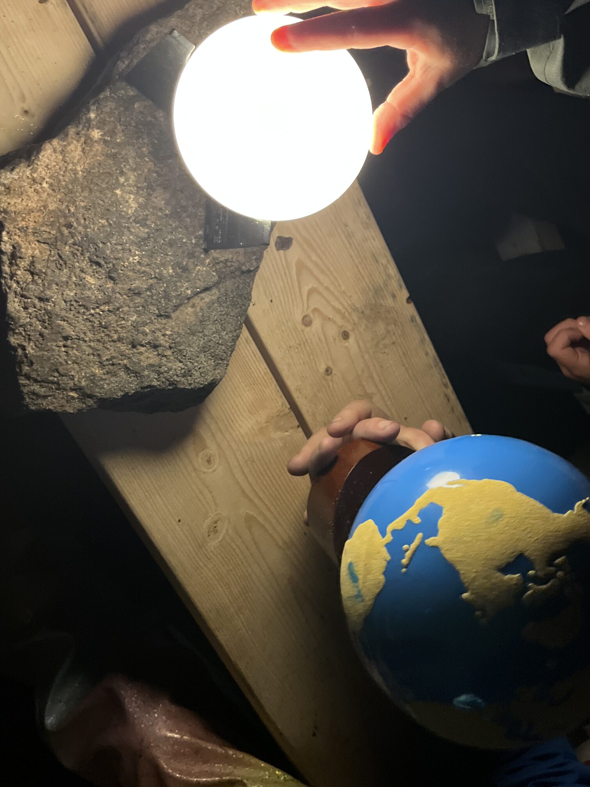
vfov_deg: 55.2
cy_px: 342
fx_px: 750
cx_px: 356
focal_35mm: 33
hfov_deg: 42.7
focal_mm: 5.1
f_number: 1.6
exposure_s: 1/39
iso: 640
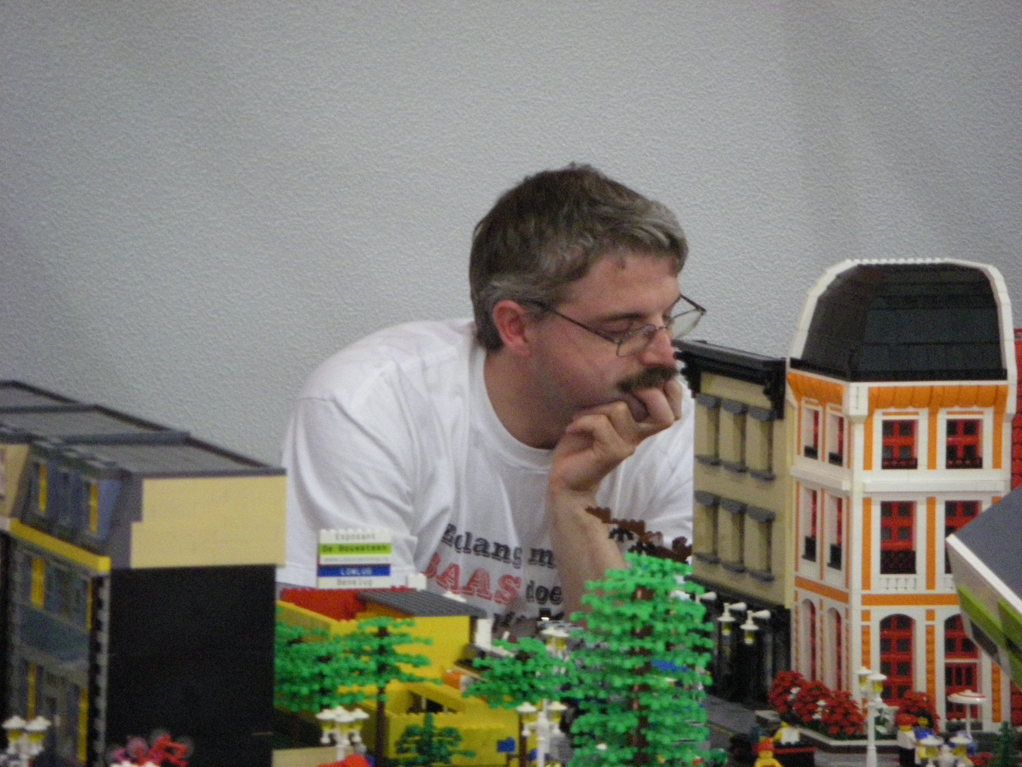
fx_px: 6791
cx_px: 511
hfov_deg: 8.6
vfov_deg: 6.5
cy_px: 384
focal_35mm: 230
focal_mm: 37.9
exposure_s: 1/25
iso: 800
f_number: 4.8
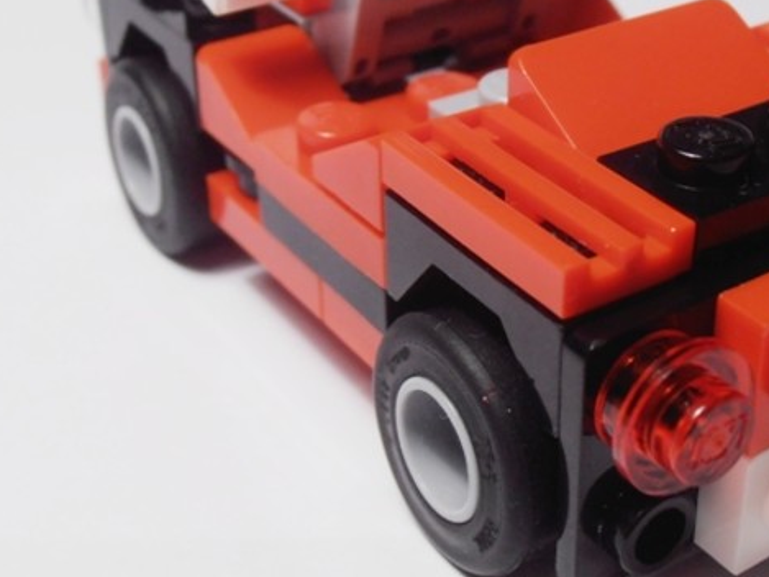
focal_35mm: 71
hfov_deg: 27.2
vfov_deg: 20.7
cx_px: 505
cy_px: 252
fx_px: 1578
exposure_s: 1/60
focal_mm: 6.61
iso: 80
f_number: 3.9
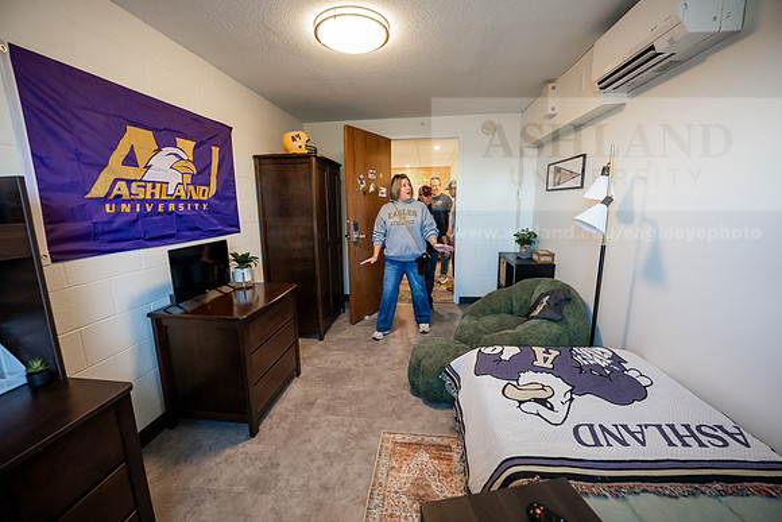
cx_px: 391
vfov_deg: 81.2
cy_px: 261
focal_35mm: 14
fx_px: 304
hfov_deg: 104.2
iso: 2500
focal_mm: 14
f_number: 4
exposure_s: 1/200
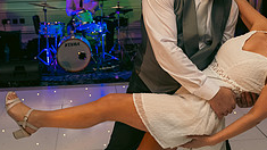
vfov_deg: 19.3
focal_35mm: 62
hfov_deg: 33.8
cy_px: 45
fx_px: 439
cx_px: 149
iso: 640
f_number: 3.5
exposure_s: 1/160
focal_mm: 24
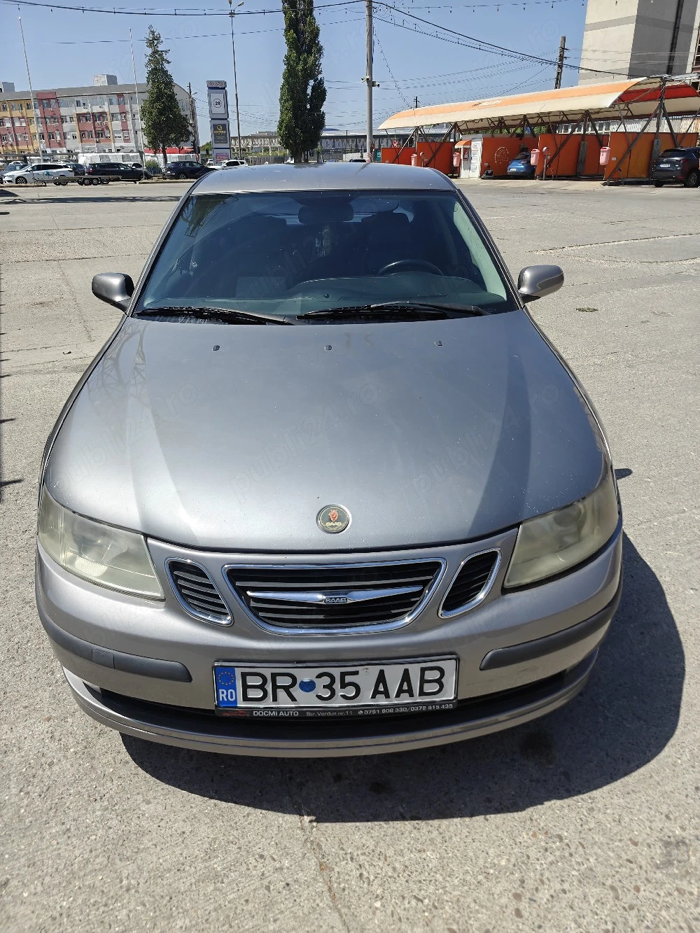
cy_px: 466
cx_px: 350
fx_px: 620
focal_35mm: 23
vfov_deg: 73.9
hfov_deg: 58.9
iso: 125
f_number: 1.6
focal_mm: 6.06
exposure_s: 1/5000
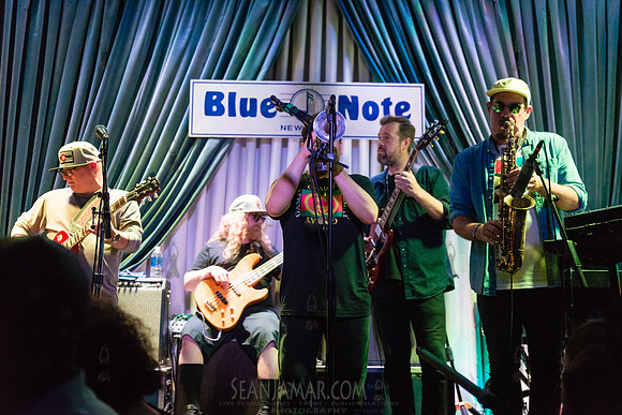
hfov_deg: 48.4
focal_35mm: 40
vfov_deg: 33.4
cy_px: 208
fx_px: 691
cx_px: 311
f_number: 2.8
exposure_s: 1/400
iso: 4000
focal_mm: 40
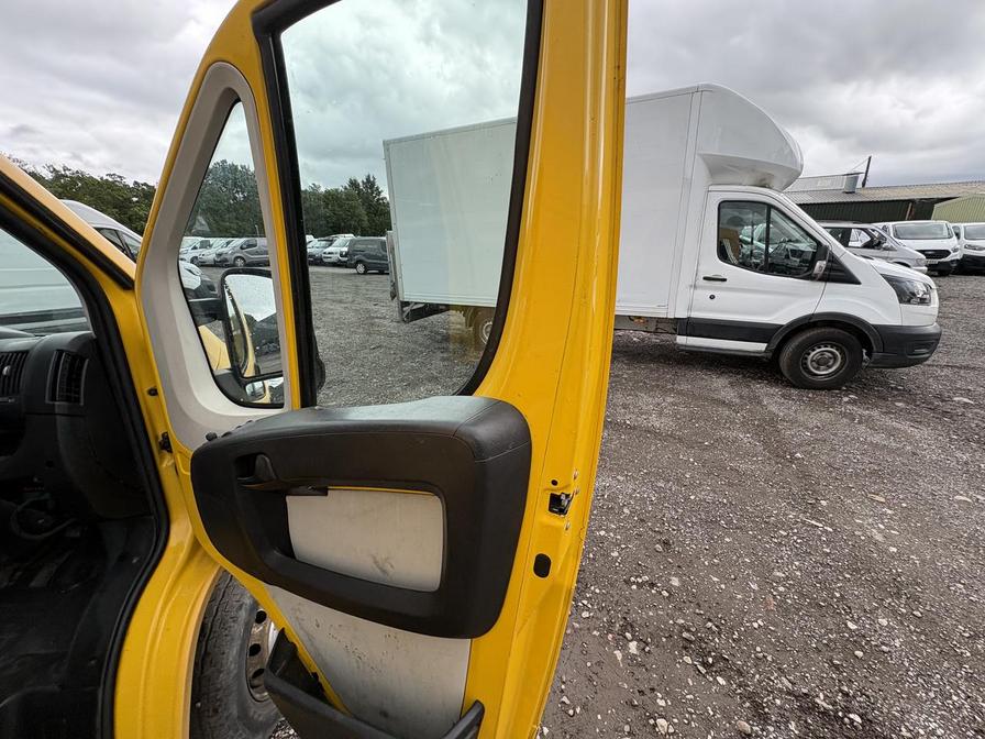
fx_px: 398
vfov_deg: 85.7
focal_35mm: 14
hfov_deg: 102.1
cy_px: 370
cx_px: 492
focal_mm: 2.22
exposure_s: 1/381
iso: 40
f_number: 2.2
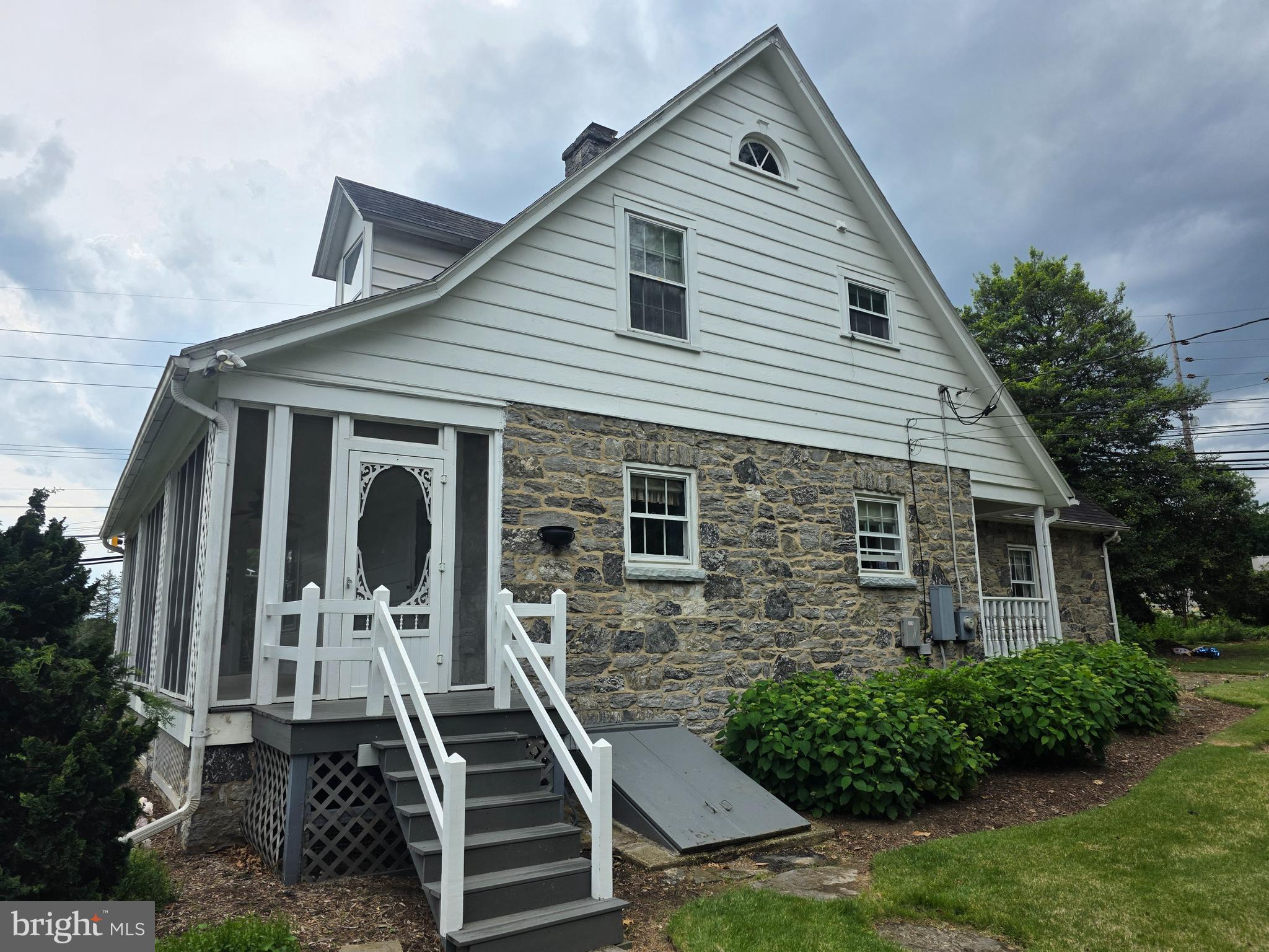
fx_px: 843
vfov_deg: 58.9
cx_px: 634
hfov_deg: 73.9
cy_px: 476
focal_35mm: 23
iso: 80
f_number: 1.7
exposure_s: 1/5017
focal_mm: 6.3
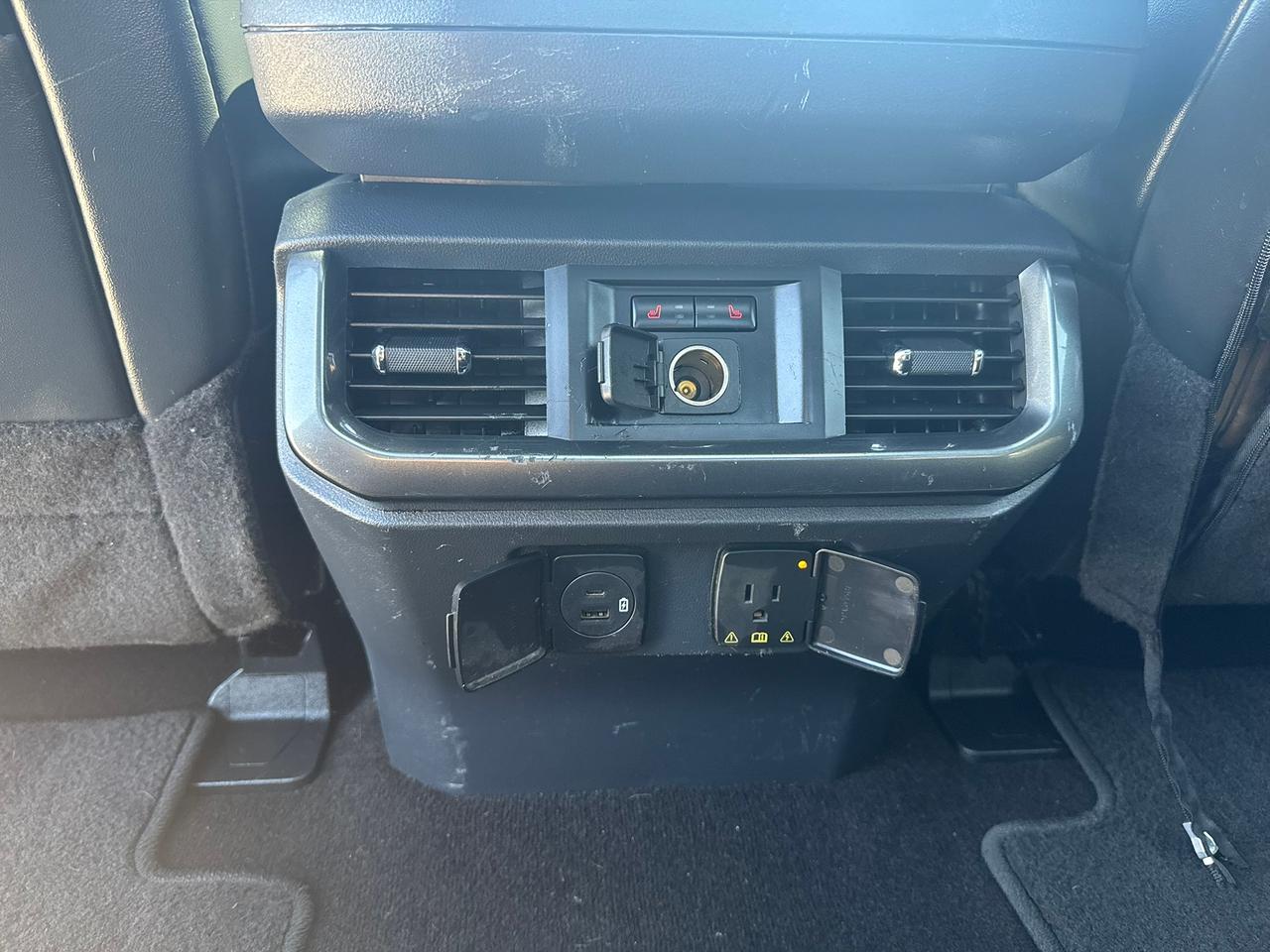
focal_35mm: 24
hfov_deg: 71.6
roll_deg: -4.6
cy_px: 476
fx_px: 881
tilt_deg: -23.1
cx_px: 635
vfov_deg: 56.8
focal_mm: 6.76
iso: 250
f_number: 1.78
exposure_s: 1/60
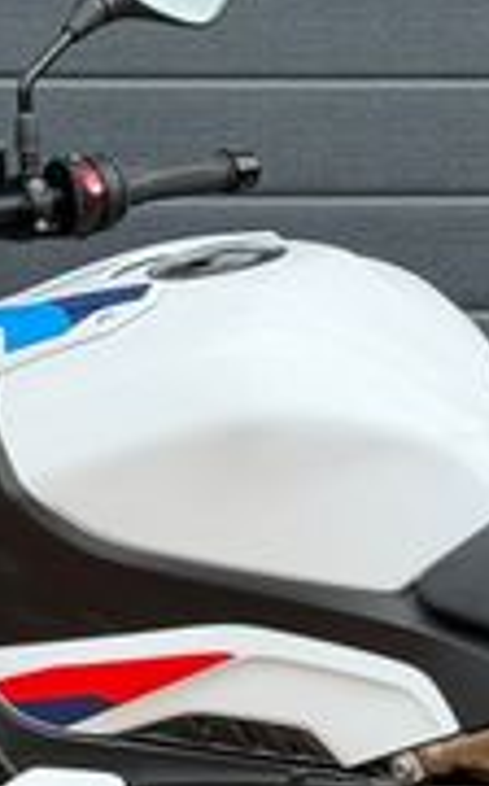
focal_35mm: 181
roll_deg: +0.1
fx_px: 3872
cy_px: 956
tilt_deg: -10.7
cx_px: 367
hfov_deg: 7.2
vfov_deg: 11.4
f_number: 1.78
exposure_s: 1/1608
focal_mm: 6.76
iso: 100
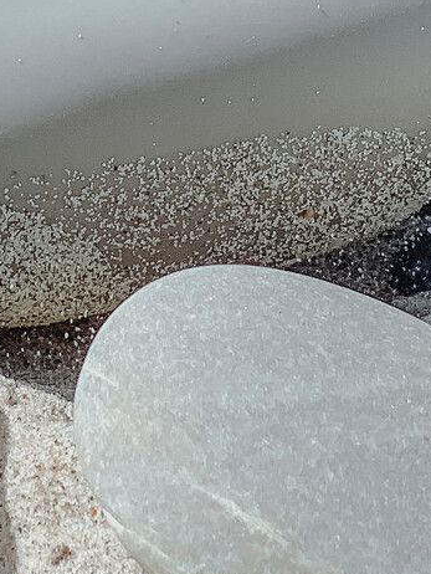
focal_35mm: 225
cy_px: -640
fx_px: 3732
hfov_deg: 6.6
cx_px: 10
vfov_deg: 8.3
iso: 16
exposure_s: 1/1100
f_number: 2.4
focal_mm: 6
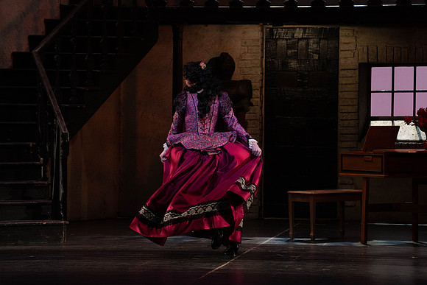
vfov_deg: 6.9
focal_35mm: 200
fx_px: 2373
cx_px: 214
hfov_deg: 10.3
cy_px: 142
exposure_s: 1/250
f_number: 7.1
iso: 3200
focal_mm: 200
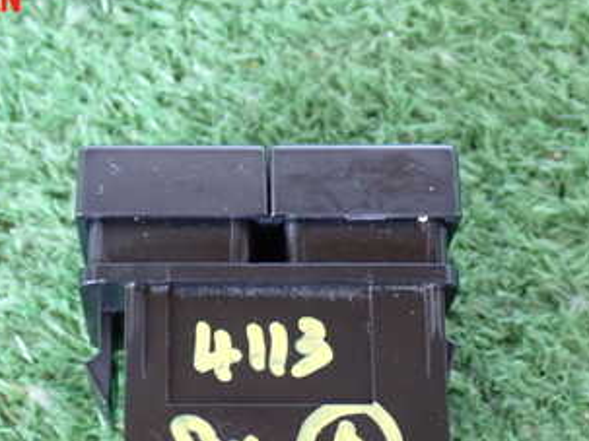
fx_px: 1582
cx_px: 251
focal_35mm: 93
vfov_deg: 15.7
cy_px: 412
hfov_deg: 21.1
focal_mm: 8.4
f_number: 3.1
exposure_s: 1/30
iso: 800
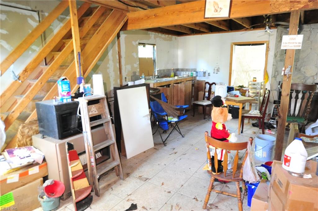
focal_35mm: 24
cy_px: 106
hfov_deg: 73.8
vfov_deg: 53.1
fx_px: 212
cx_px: 159
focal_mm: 24
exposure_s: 1/3
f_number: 2.8
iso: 6400
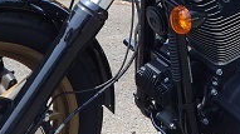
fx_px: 718
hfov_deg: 18.8
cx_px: 185
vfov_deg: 10.5
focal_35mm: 113
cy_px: -17
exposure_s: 1/320
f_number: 4.2
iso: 125
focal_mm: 5
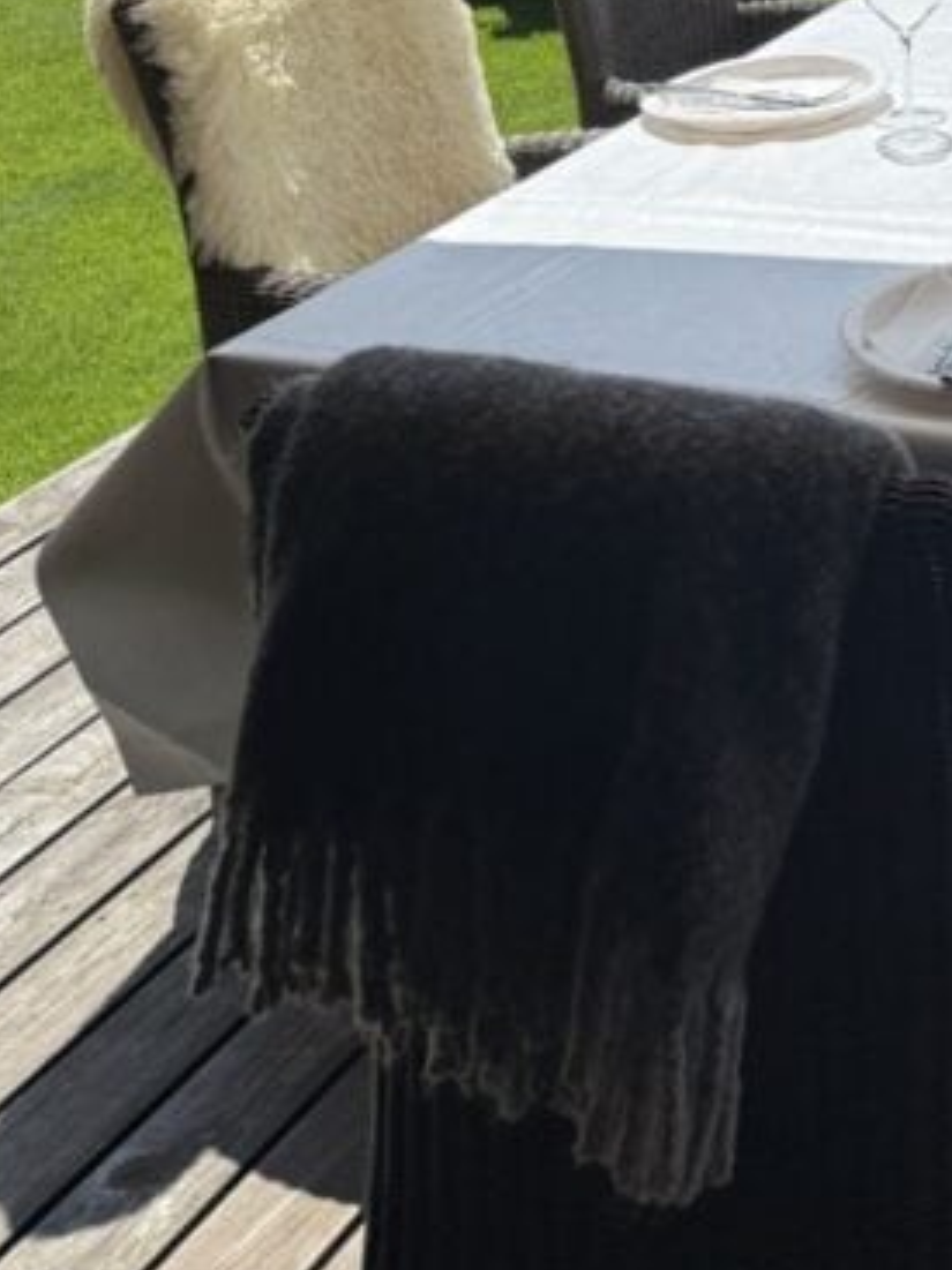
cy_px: -408
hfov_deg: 20.8
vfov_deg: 24.9
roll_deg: +2.1
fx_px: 2458
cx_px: 1070
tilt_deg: -3.6
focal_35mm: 67
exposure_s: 1/4673
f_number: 1.78
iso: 100
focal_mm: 6.76
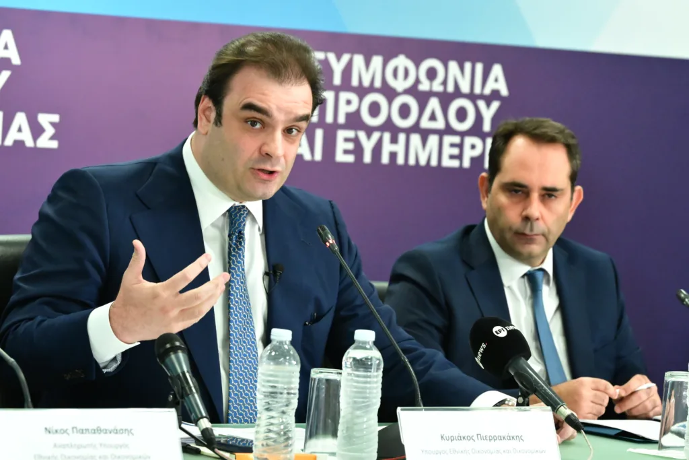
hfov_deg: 11.9
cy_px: 230
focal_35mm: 172
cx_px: 344
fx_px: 3292
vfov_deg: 8.0
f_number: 4.5
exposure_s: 1/400
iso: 6400
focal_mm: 115
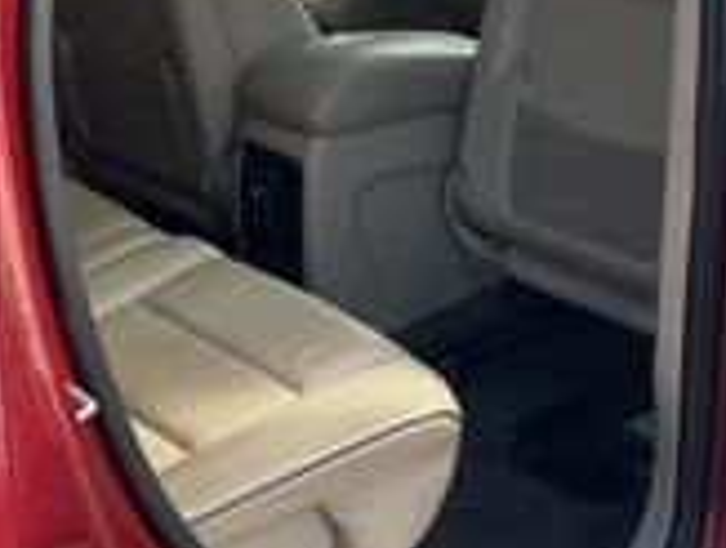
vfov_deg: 20.6
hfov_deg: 27.3
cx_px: 374
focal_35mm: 71
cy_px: 111
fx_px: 1492
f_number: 1.8
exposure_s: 1/232
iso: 20
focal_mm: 3
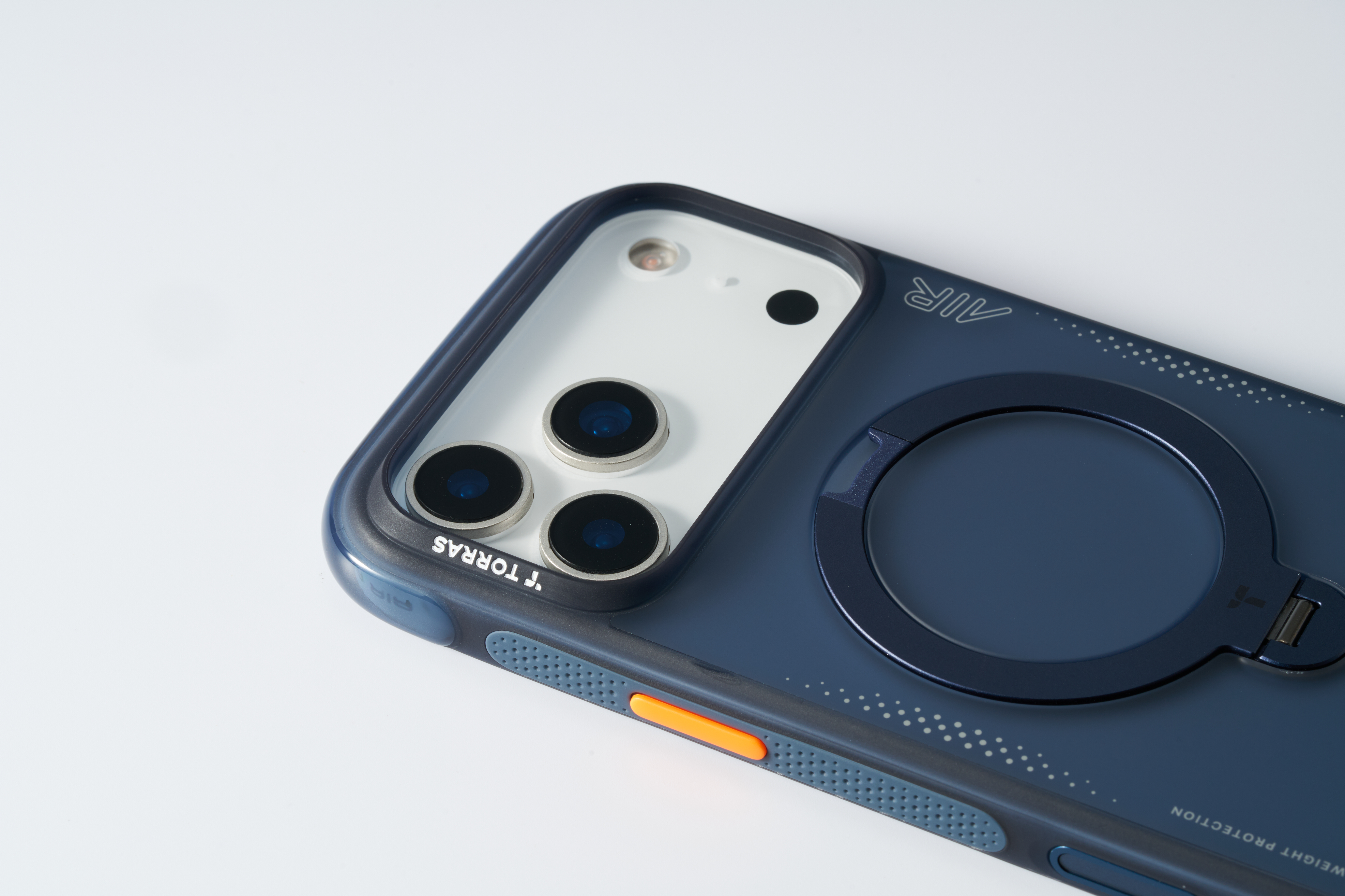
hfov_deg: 22.6
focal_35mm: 90
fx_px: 3362
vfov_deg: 15.2
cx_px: 672
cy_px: 448
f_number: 18
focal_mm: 90
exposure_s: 1/125
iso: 100
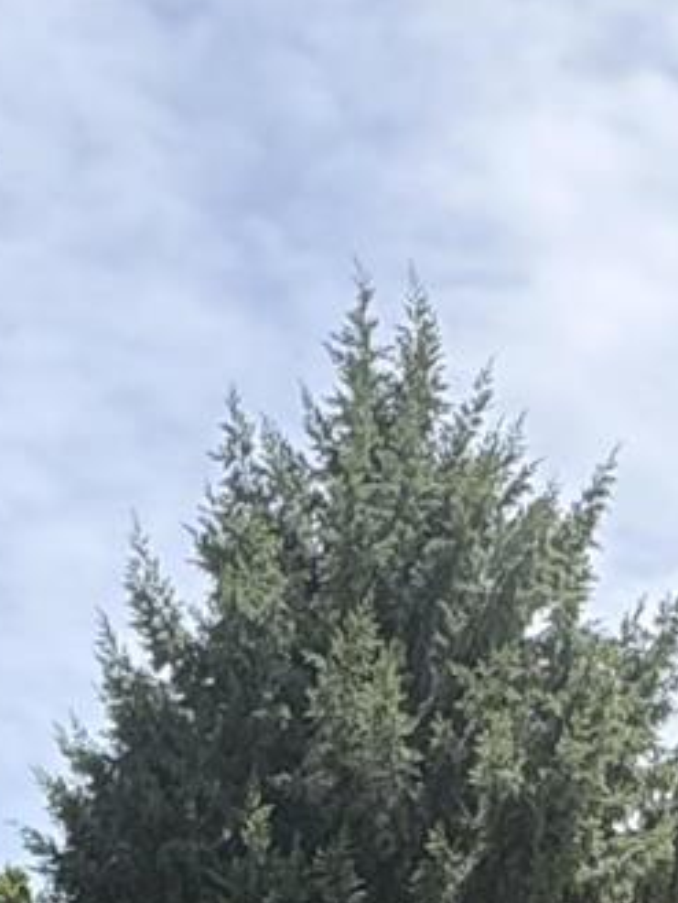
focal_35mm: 98
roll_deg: +0.9
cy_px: 1729
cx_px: 618
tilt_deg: +0.6
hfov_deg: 14.9
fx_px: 2558
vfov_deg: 16.2
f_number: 2.2
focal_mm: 2.22
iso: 50
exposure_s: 1/1110
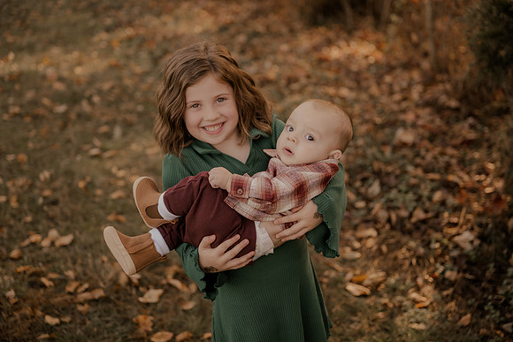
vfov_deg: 24.2
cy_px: 171
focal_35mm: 56
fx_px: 798
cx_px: 256
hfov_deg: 35.6
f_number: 2.8
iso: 200
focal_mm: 56
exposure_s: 1/250
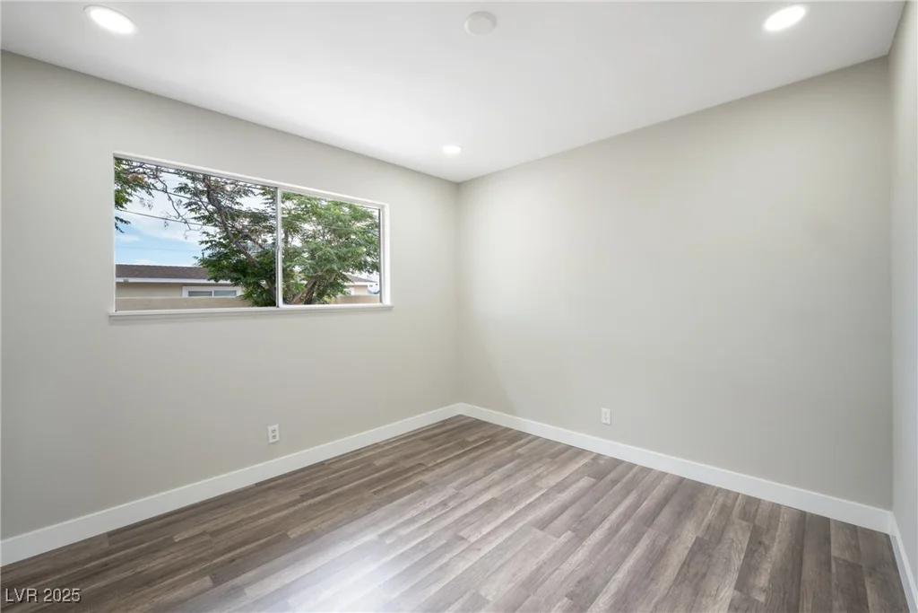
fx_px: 357
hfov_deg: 104.2
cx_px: 459
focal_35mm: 14
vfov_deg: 81.2
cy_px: 306
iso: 100
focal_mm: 14
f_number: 9
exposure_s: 1/3
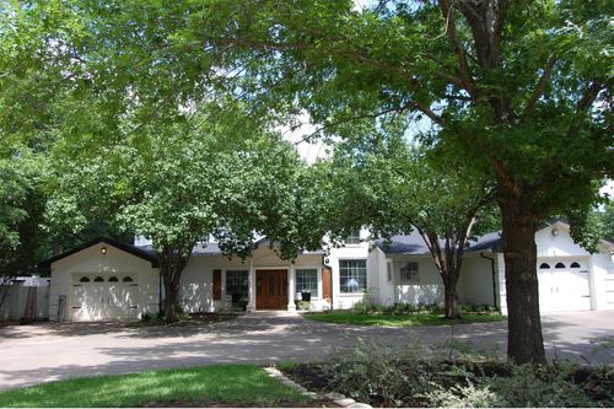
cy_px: 204
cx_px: 307
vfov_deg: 47.9
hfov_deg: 67.4
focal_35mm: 27
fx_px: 460
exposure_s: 1/200
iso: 200
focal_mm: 18
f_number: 7.1
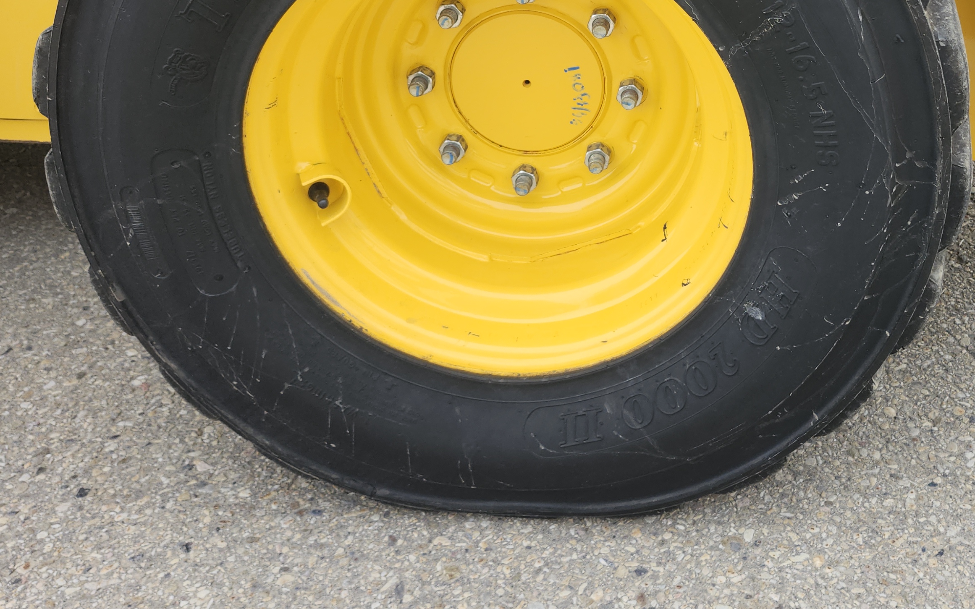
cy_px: 18
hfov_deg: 46.7
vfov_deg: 28.8
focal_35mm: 42
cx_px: 625
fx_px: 1116
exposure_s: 1/430
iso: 25
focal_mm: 5.54
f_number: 1.8
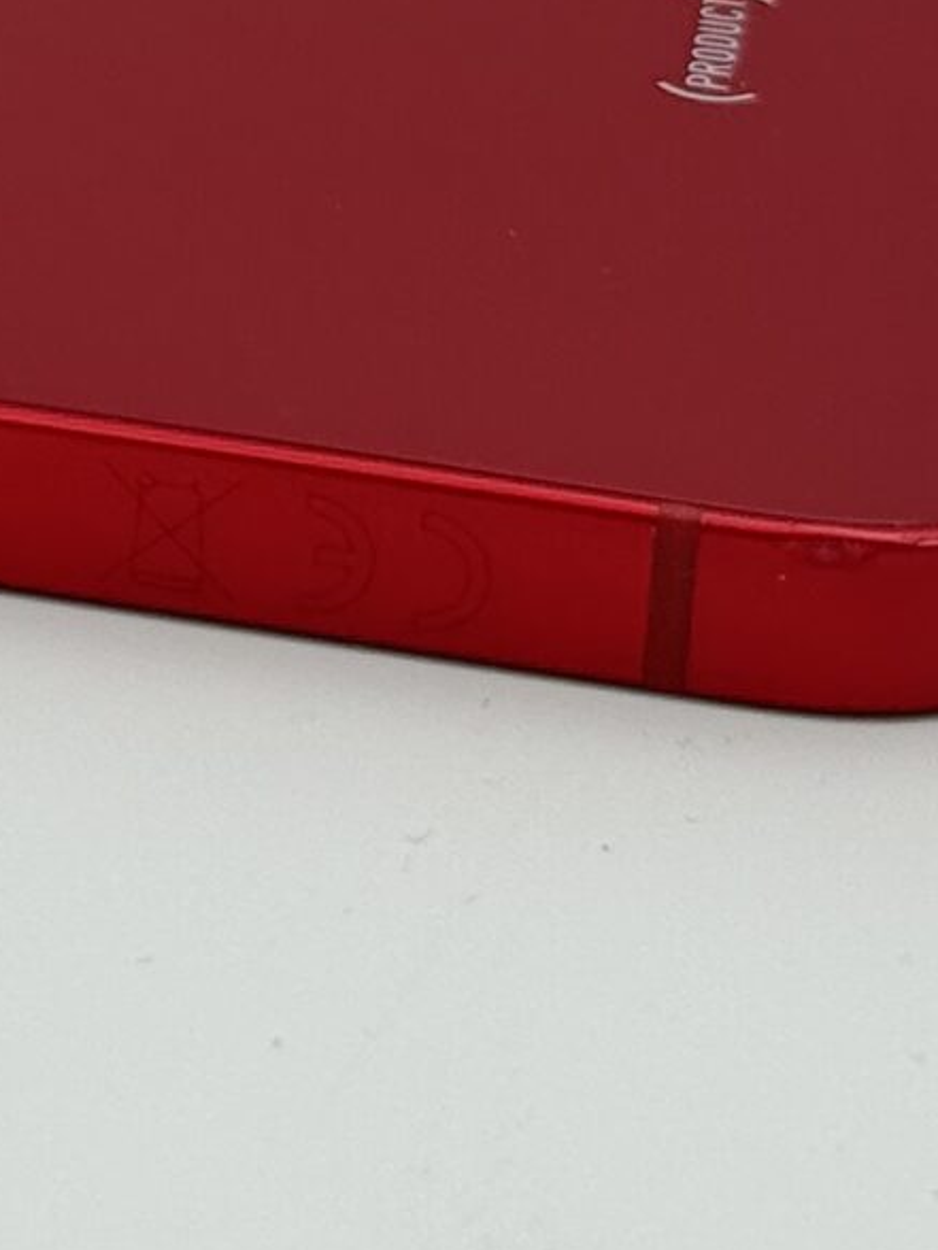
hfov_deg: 6.9
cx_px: -764
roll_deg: -0.5
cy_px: -489
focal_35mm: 209
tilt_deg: -24.3
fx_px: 7551
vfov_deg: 9.3
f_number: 1.78
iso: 80
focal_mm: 6.76
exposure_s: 1/534
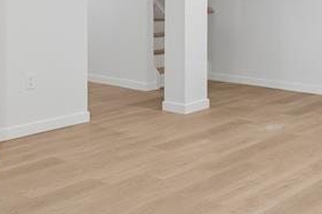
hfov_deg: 34.5
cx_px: 156
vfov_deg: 22.5
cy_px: 2
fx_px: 519
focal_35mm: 58
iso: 2500
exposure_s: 1/50
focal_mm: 16
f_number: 8
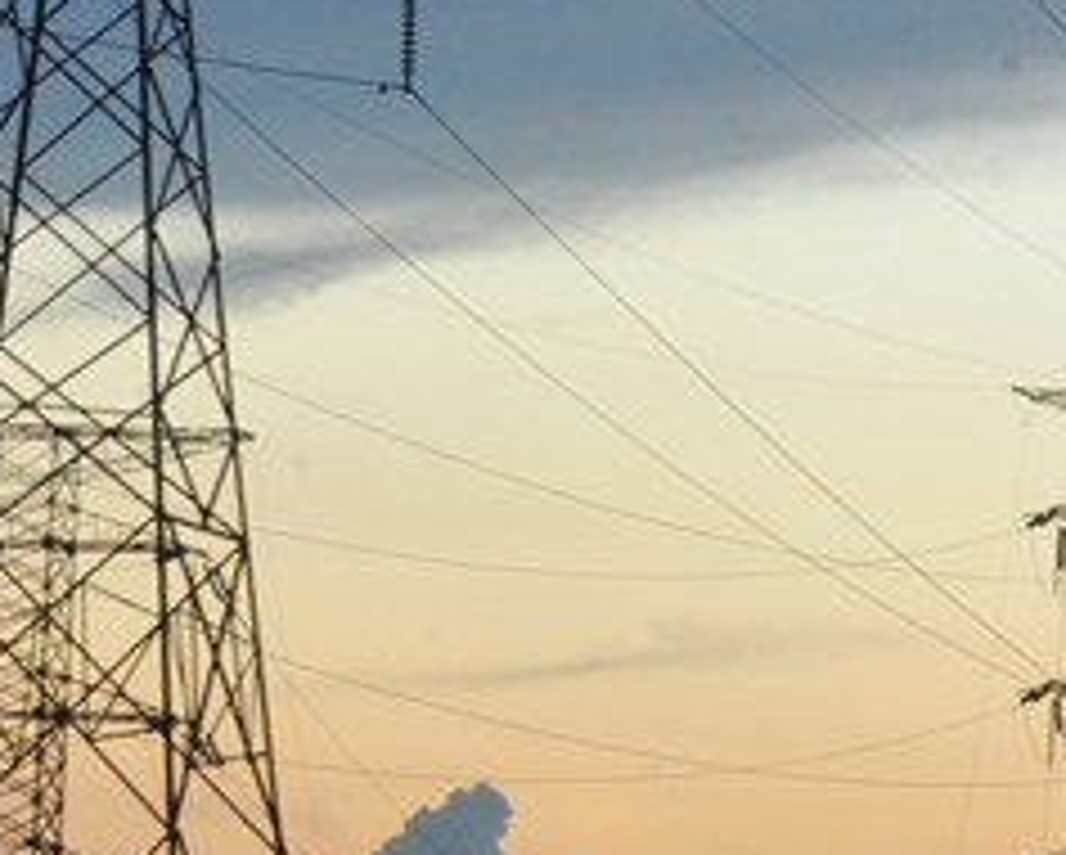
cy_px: 133
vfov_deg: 4.9
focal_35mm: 316
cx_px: 1331
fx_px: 9978
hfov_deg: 6.1
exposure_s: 1/25
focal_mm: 78
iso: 1250
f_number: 16
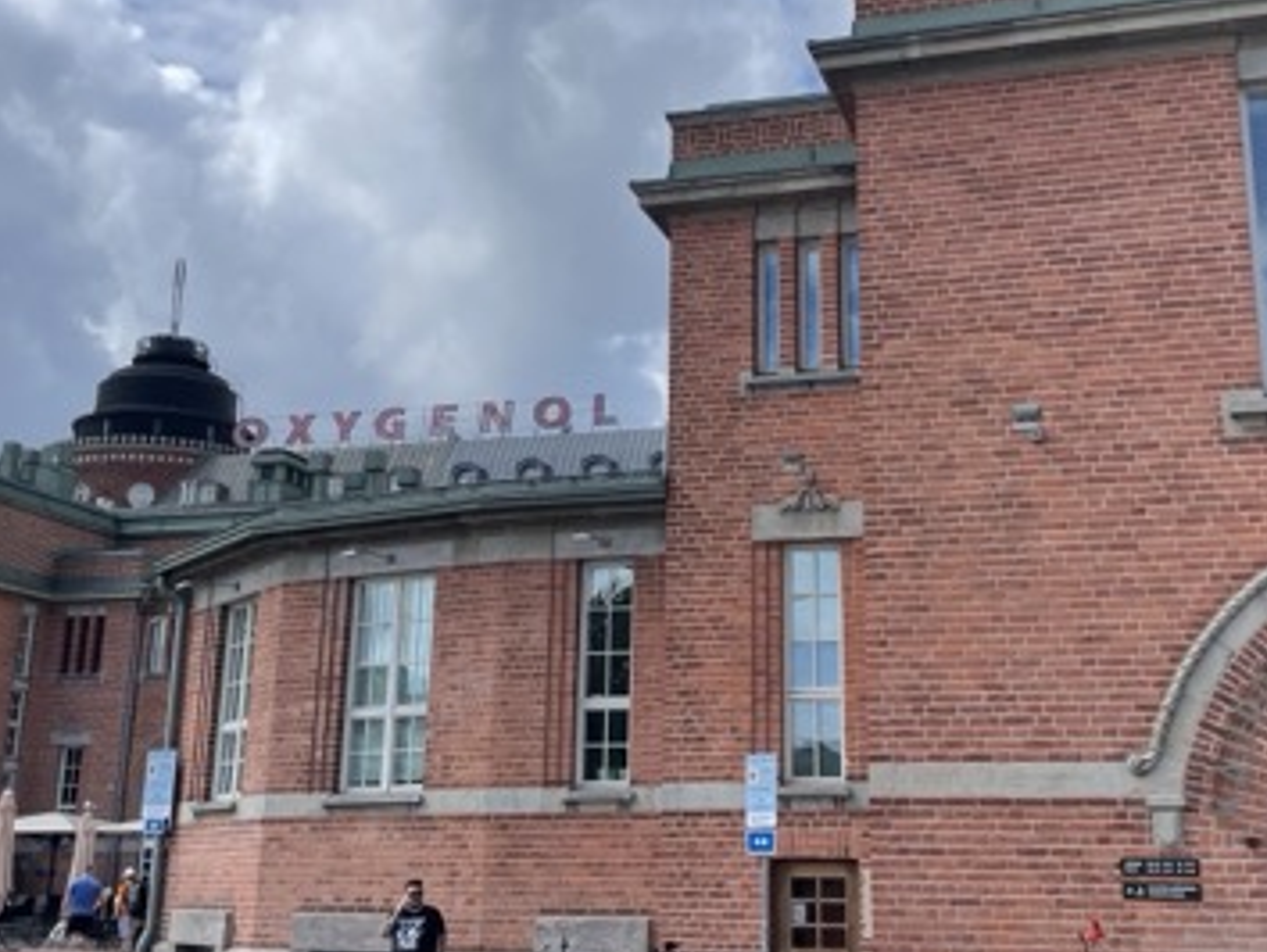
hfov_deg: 40.3
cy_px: 369
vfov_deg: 30.8
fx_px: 1721
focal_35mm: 47
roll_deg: +0.3
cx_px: 723
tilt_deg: +16.5
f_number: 1.6
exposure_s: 1/5291
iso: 32
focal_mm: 4.2
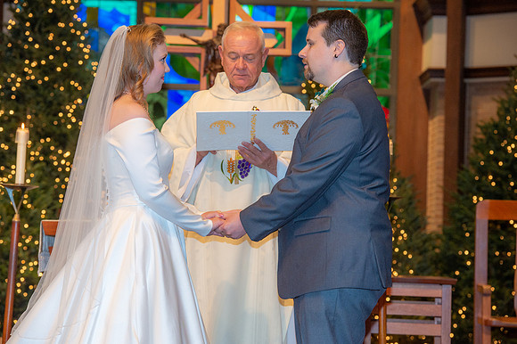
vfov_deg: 10.1
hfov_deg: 15.2
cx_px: 258
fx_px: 1938
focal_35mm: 135
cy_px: 172
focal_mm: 135
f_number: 7.1
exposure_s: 1/100
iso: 1600
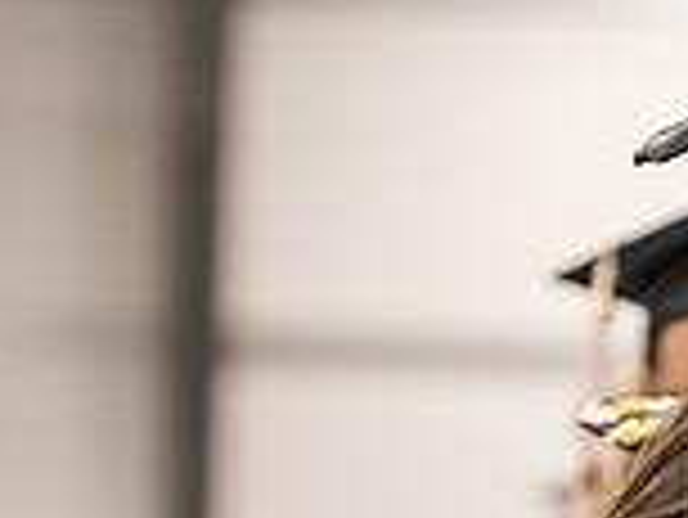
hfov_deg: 4.8
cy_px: 570
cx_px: 1183
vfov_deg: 3.6
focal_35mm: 408
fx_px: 8115
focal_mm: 112
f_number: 3.2
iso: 2500
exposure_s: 1/200
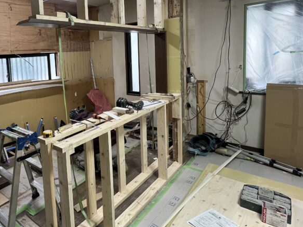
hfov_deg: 69.9
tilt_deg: -5.4
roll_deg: +3.2
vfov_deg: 57.4
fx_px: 201
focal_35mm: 23
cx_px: 82
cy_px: 74
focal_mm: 1.57
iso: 200
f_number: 1.8
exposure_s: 1/50
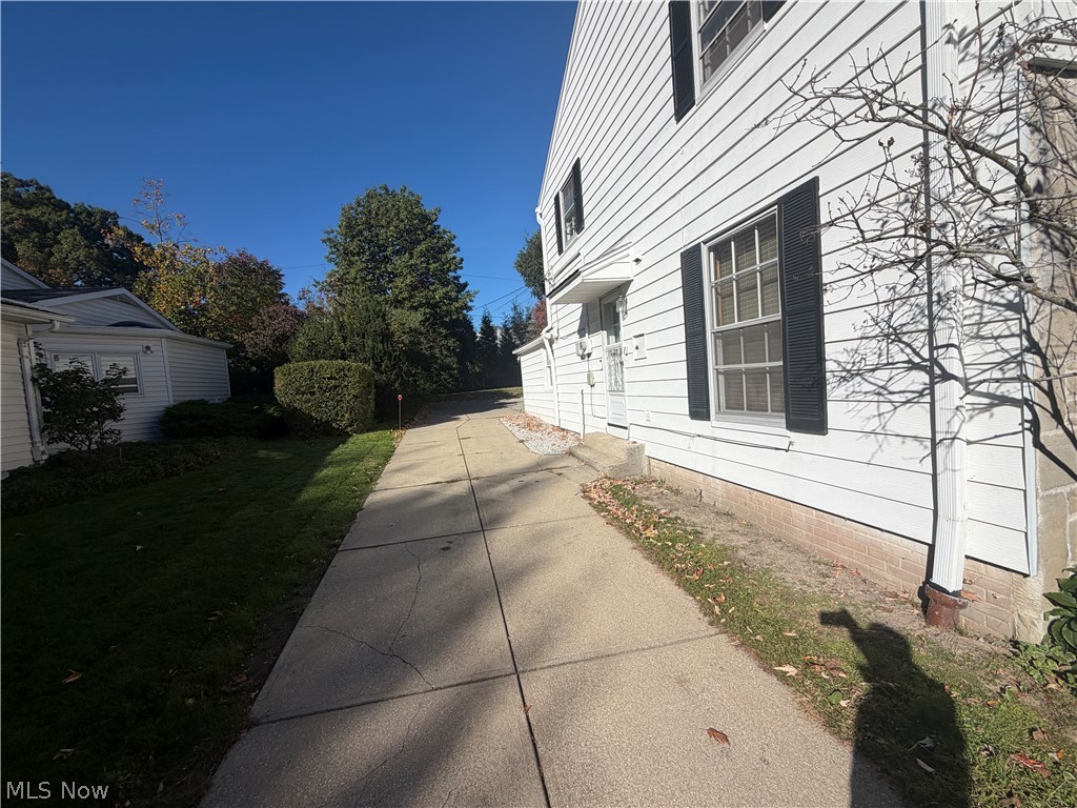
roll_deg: +3.9
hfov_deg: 102.1
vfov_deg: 85.7
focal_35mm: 14
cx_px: 538
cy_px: 404
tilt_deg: -0.2
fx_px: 436
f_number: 2.2
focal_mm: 2.22
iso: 25
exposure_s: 1/1795
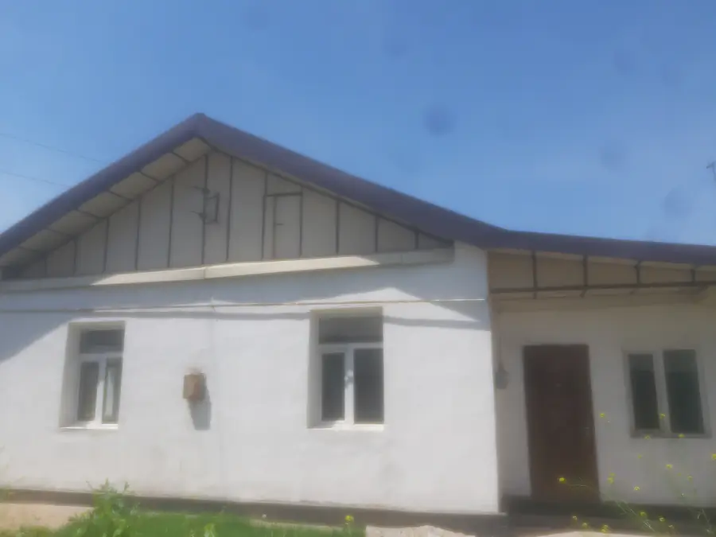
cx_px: 358
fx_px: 558
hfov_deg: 65.3
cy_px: 268
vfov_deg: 51.4
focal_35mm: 27
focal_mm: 3.93
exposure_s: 1/1362
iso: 40
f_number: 1.7
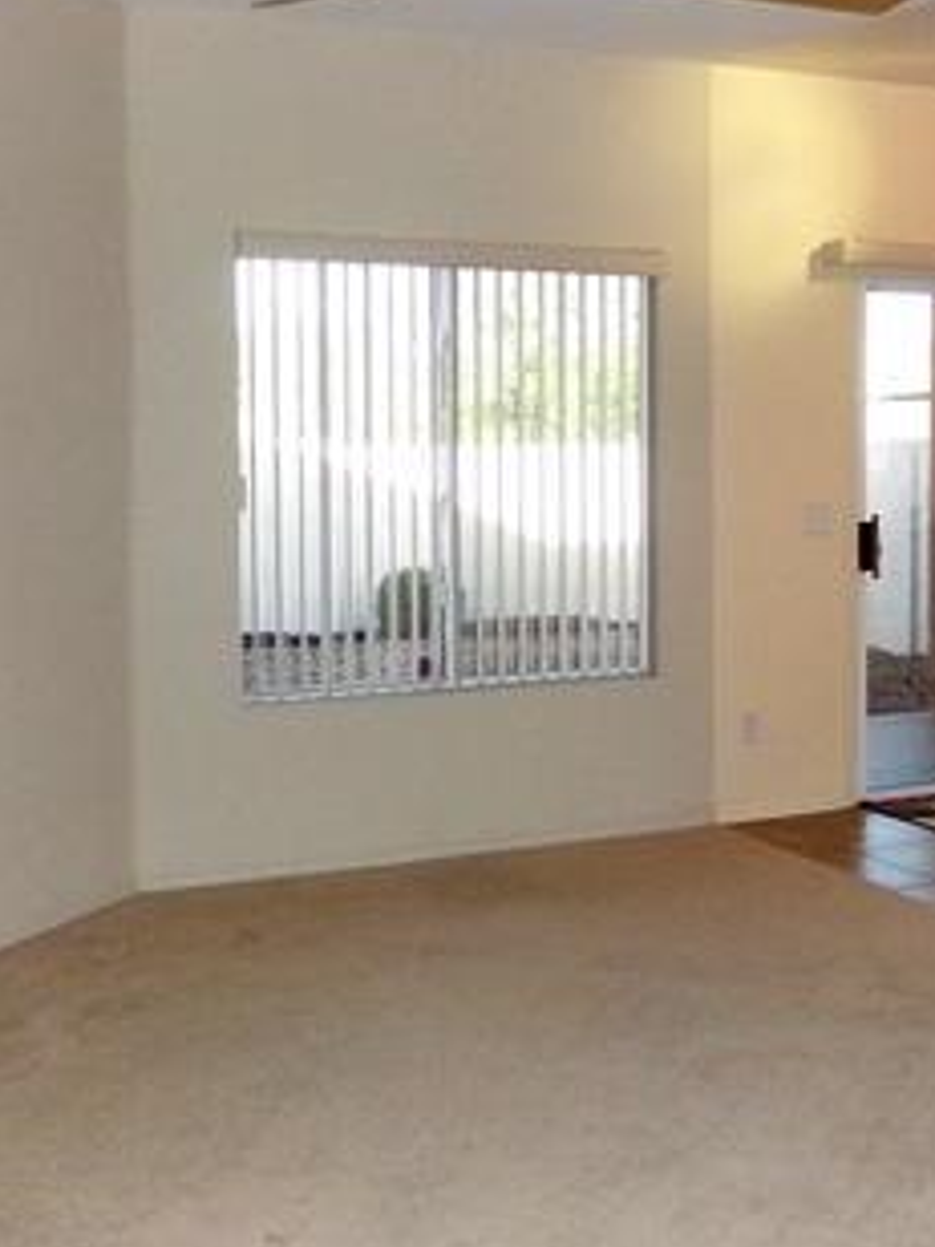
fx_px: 1945
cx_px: 769
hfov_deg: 26.5
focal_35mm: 54
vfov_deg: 35.5
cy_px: 534
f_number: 3.2
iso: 320
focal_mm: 4.7
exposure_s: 1/60
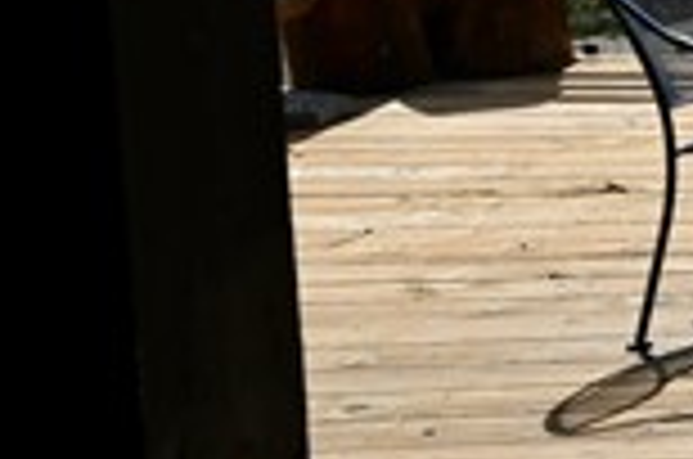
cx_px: 2156
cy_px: -166
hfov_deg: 11.0
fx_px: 1902
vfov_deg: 13.2
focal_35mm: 99
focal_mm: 14
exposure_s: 1/500
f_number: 8
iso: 100
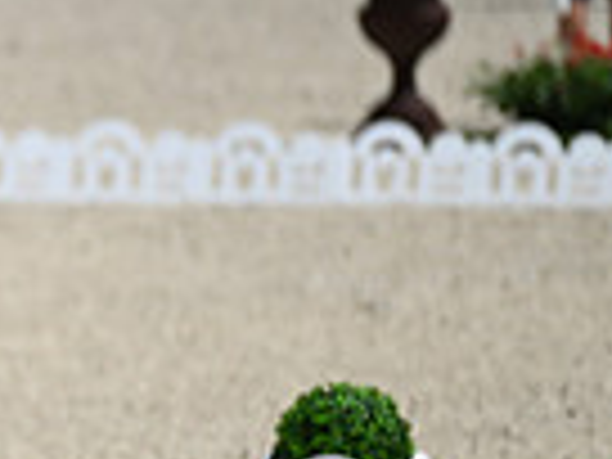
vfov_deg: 1.0
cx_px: -572
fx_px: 25423
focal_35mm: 1438
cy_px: 245
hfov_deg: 1.4
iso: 100
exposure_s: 1/1250
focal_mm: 350
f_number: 4.5
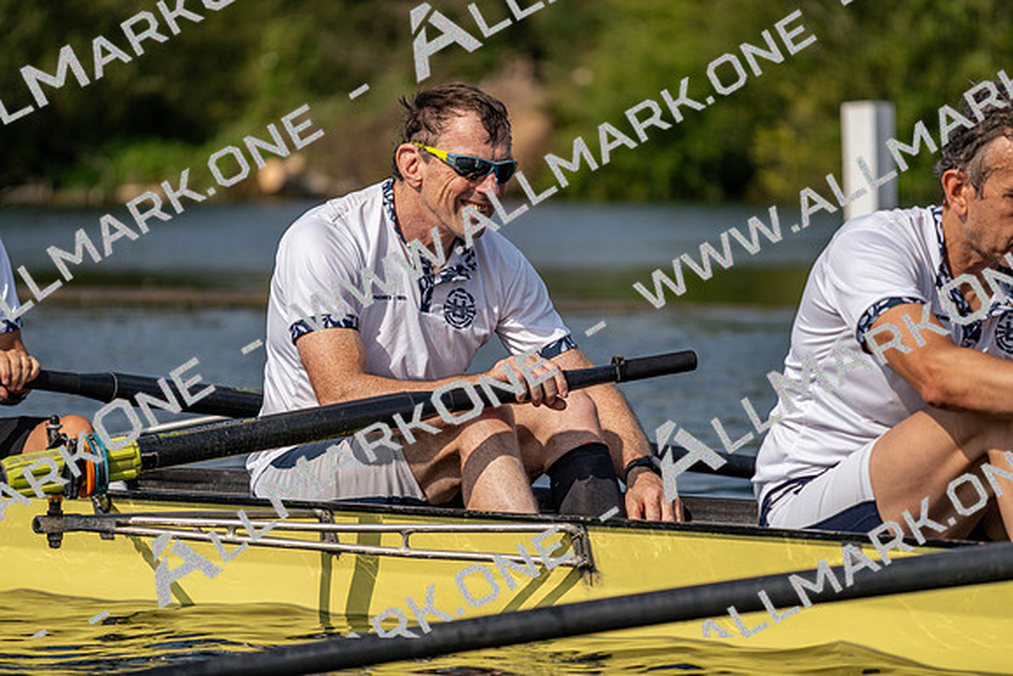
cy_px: 338
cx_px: 506
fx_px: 6980
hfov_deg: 8.3
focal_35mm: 248
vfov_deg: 5.5
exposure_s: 1/1600
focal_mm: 248
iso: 125
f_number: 5.6
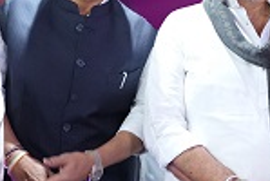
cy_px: 5
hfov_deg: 20.3
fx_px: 747
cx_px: 214
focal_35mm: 99
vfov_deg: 13.7
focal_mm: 29.7
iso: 2500
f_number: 2.8
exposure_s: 1/160
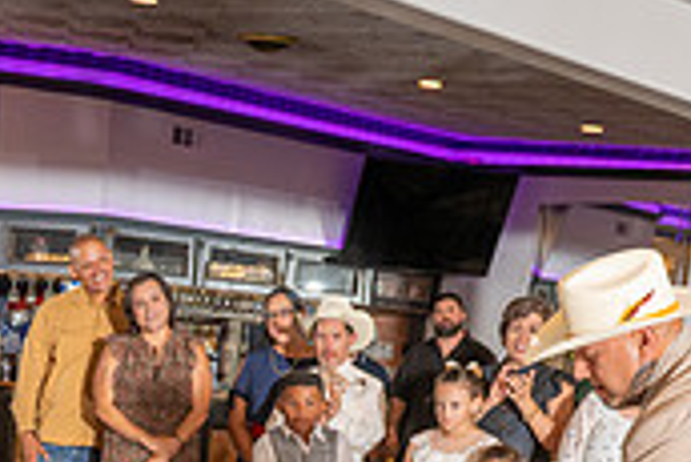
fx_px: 1556
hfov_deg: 24.0
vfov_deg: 15.7
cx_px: 4
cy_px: 673
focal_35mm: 81
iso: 500
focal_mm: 24
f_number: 4.5
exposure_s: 1/200
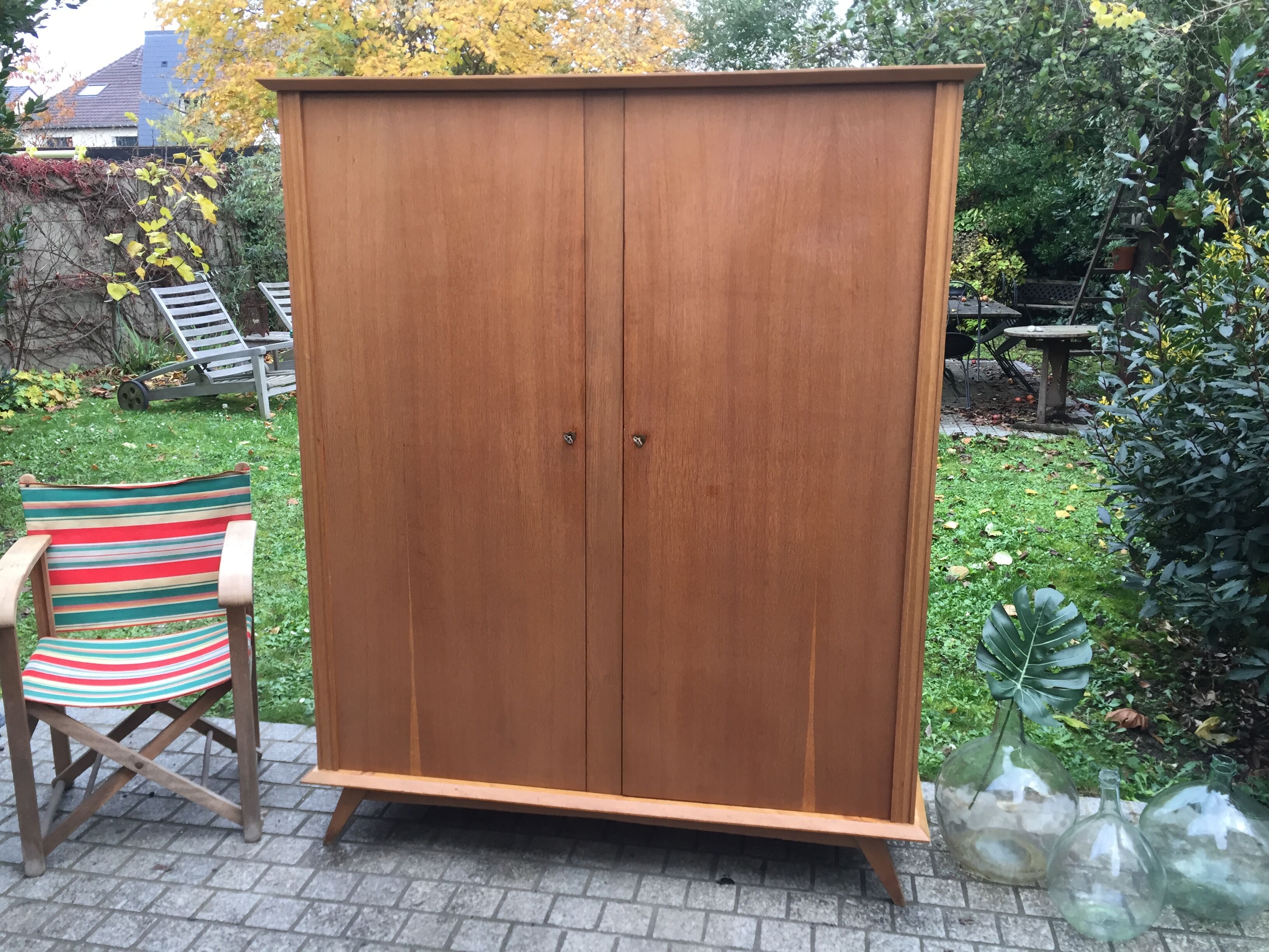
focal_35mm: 29
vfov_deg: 48.2
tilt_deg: -14.3
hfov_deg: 61.7
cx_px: 634
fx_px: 1063
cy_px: 476
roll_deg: +1.0
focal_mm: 4.15
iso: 32
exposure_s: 1/33
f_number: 2.2
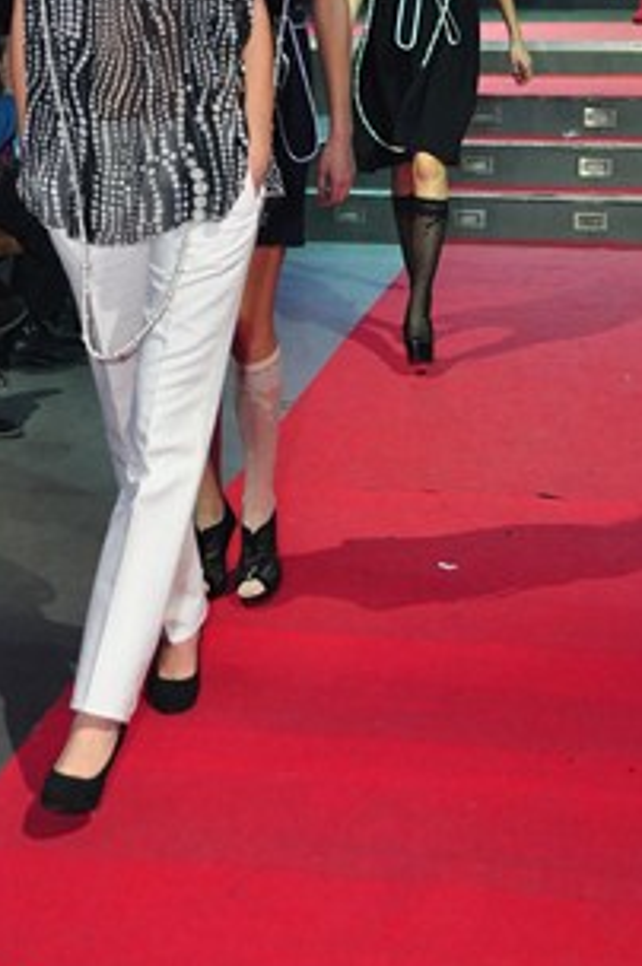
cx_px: 237
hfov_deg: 16.6
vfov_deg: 24.4
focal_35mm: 82
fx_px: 2198
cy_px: 200
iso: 800
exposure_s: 1/160
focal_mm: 32
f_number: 2.8
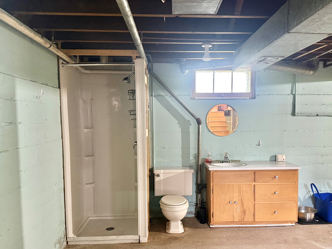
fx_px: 288
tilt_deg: -4.4
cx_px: 182
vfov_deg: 46.7
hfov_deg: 59.8
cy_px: 141
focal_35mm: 30
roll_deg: +0.2
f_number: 1.78
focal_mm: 6.76
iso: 800
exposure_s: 1/40
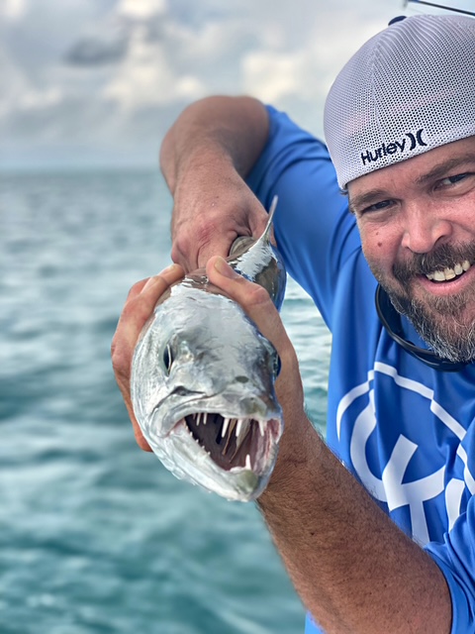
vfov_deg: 36.8
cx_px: 238
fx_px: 951
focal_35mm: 52
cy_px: 317
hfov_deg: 28.0
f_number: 2
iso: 20
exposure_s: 1/545
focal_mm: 6
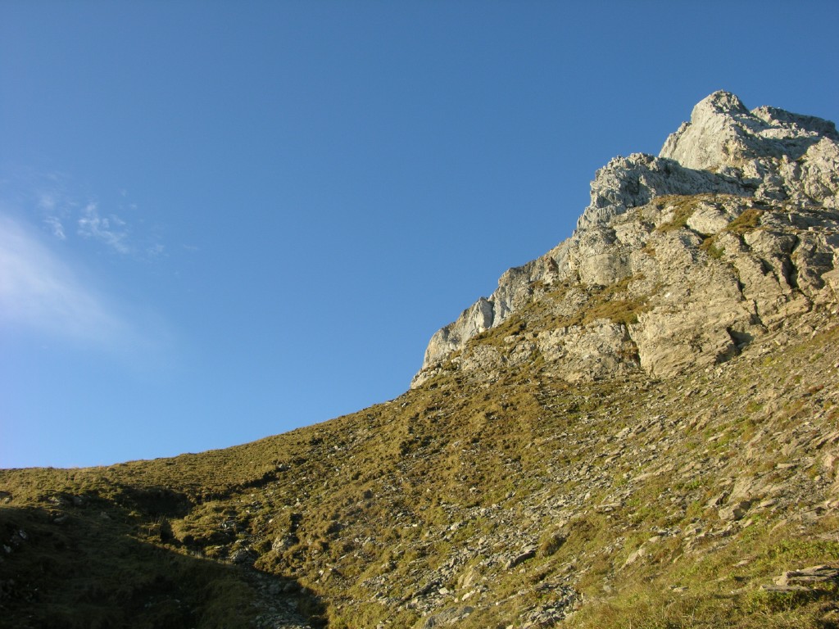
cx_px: 420
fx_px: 848
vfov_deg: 40.7
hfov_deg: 52.6
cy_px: 314
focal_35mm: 35
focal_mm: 8.9
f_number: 5
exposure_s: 1/120
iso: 50
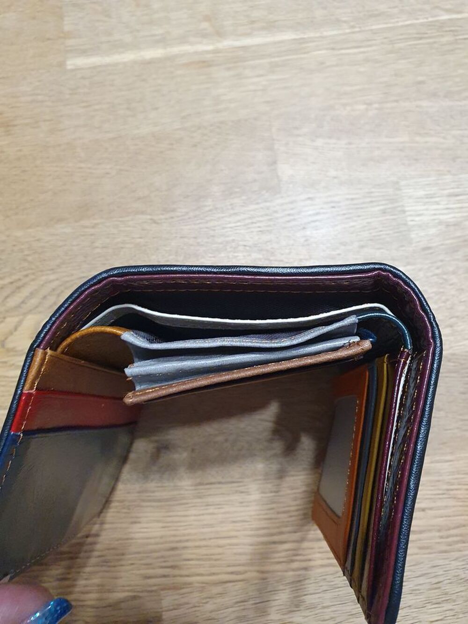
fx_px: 469
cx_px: 234
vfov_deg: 67.3
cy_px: 312
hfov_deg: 53.1
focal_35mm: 26
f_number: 2.4
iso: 500
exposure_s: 1/50
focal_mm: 4.32
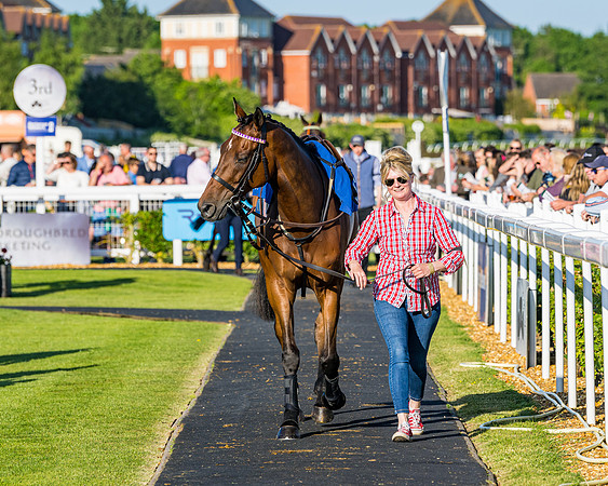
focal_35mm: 278
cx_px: 423
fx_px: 5002
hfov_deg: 7.0
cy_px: 280
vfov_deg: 5.6
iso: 200
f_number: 5
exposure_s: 1/1250
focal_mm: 170
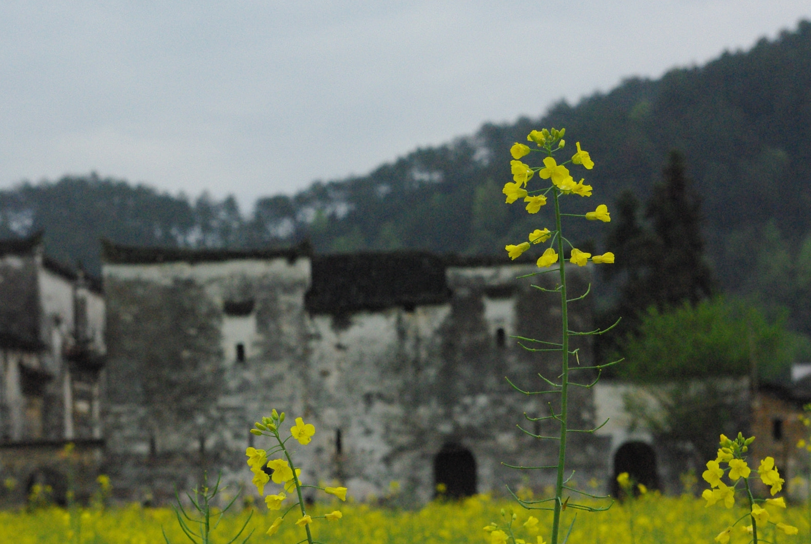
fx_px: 2391
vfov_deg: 13.0
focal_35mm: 106
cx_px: 373
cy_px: 315
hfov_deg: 19.2
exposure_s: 1/250
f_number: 9.5
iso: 1600
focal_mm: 55
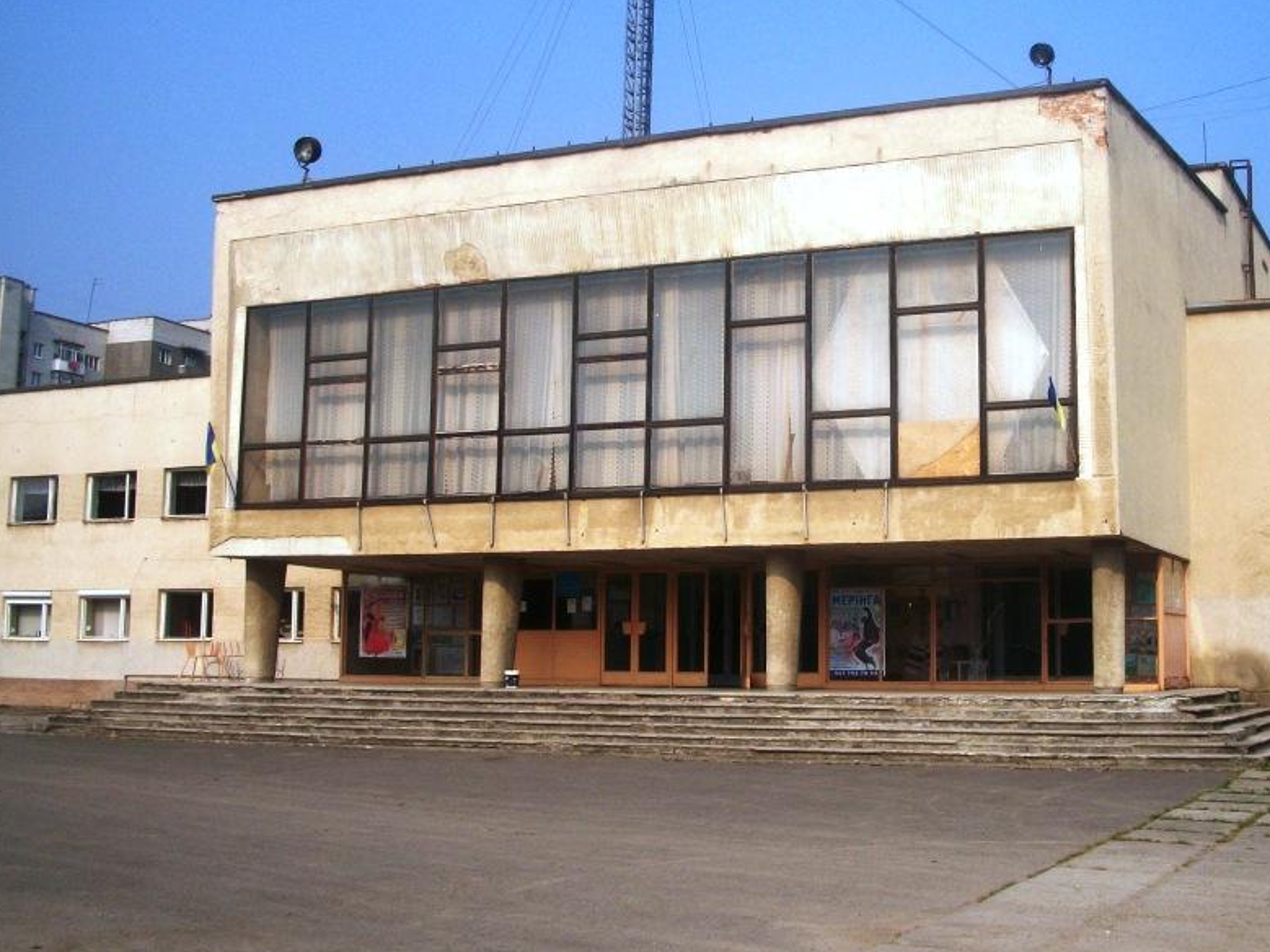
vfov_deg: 31.5
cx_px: 797
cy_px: 447
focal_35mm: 46
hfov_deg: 40.9
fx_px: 1687
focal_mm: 6.3
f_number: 5.6
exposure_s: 1/500
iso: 80
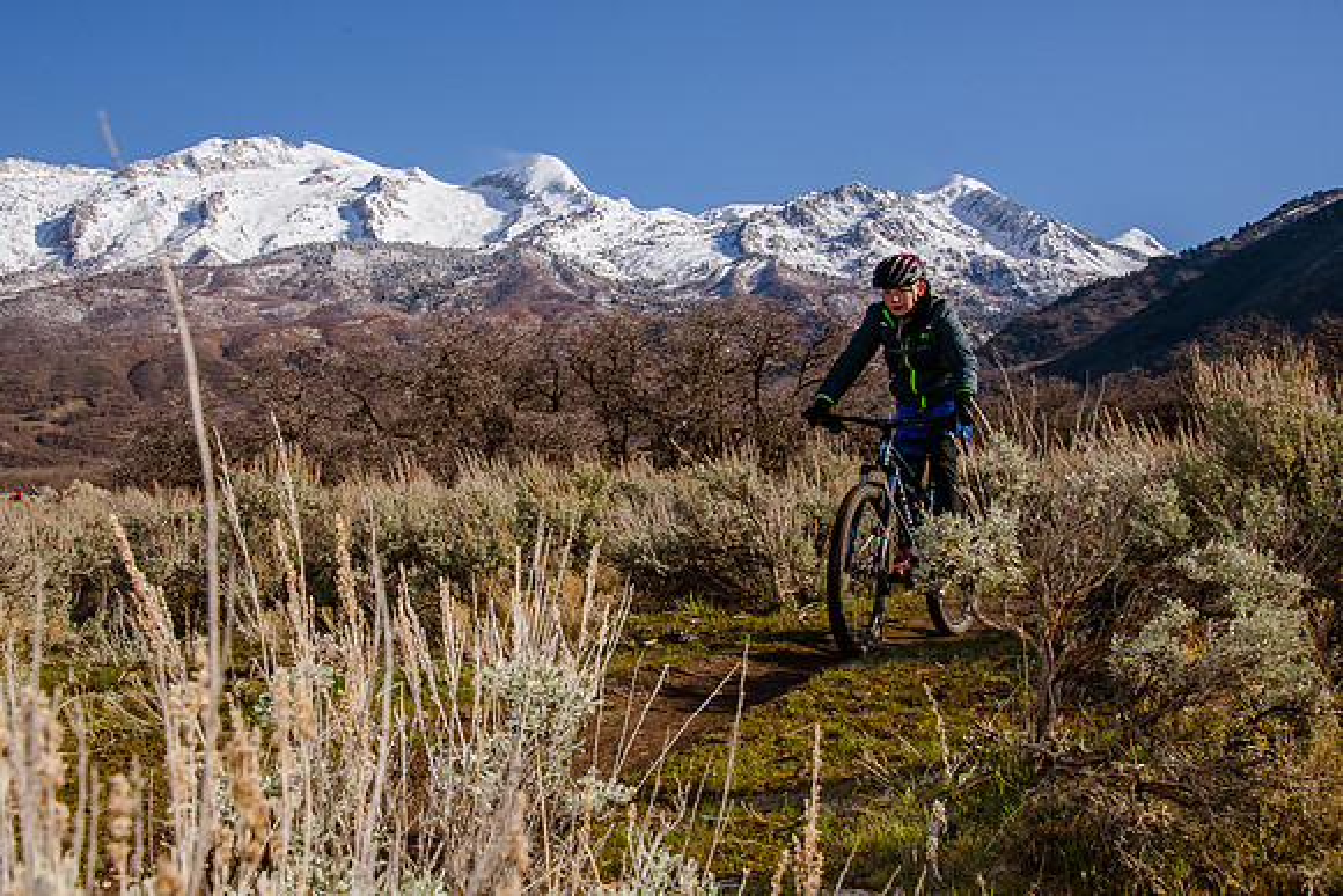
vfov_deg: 29.8
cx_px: 550
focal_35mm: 45
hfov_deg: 43.4
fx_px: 1682
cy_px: 387
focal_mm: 38
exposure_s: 1/200
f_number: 16
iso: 250
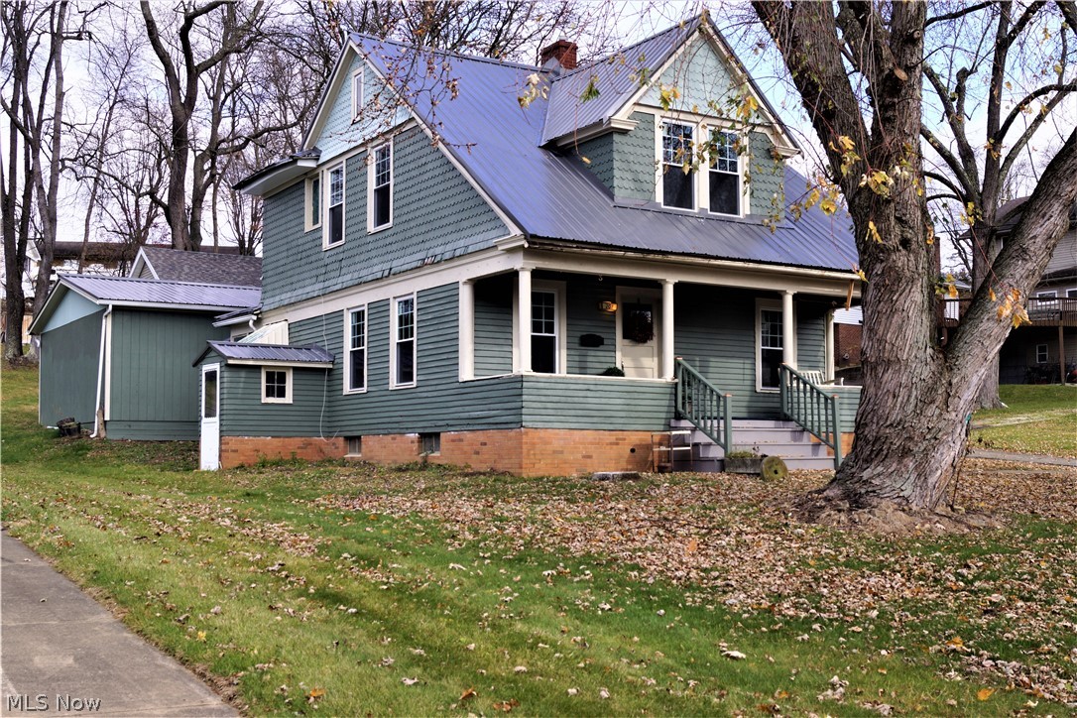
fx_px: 1256
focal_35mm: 42
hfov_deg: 46.4
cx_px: 538
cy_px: 359
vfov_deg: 31.9
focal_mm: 28
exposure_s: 1/100
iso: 100
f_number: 10
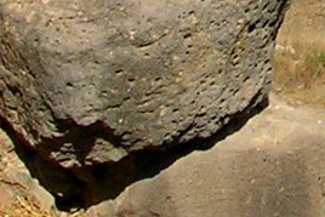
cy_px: -390
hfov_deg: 8.4
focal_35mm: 236
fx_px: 2132
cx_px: 578
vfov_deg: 5.5
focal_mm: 5.8
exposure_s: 1/326
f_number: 5.6
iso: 50
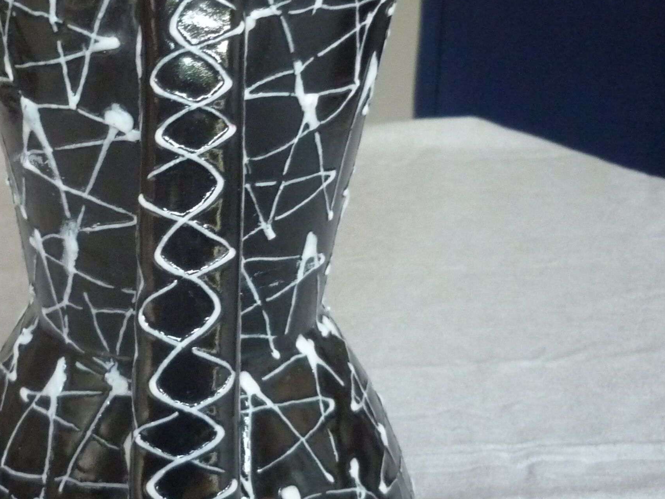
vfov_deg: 20.7
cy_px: 239
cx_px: 203
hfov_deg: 27.2
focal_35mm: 71
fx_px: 1364
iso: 400
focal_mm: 5.5
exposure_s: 1/20
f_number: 2.8
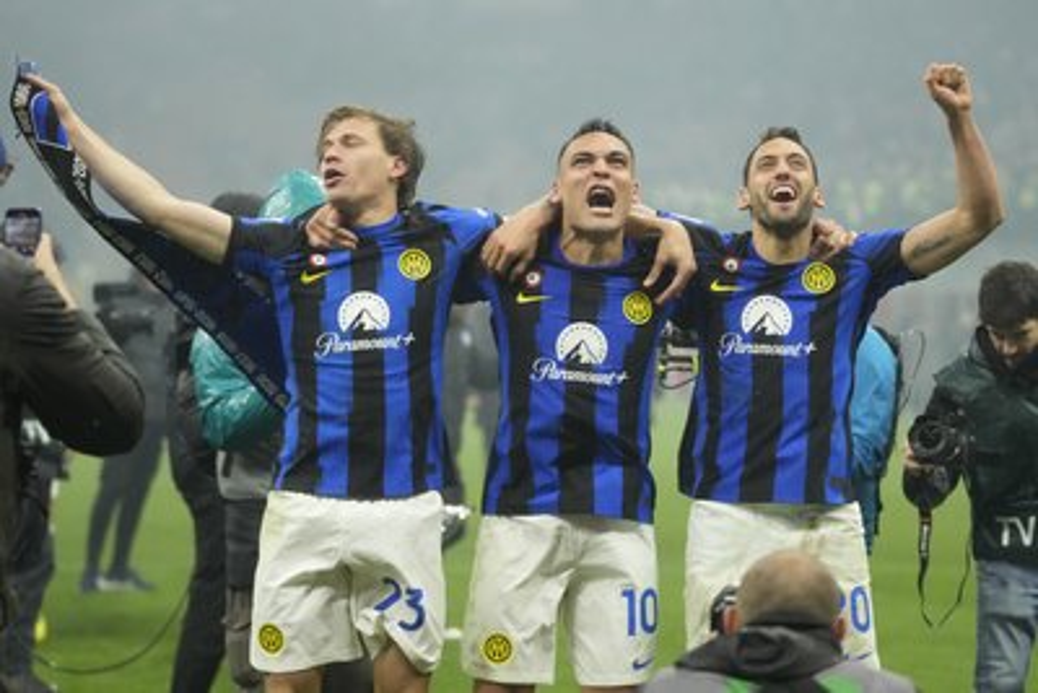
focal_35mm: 103
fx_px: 2971
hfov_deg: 19.8
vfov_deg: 13.3
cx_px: 519
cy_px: 346
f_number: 2.8
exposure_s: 1/2000
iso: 3200
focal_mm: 103
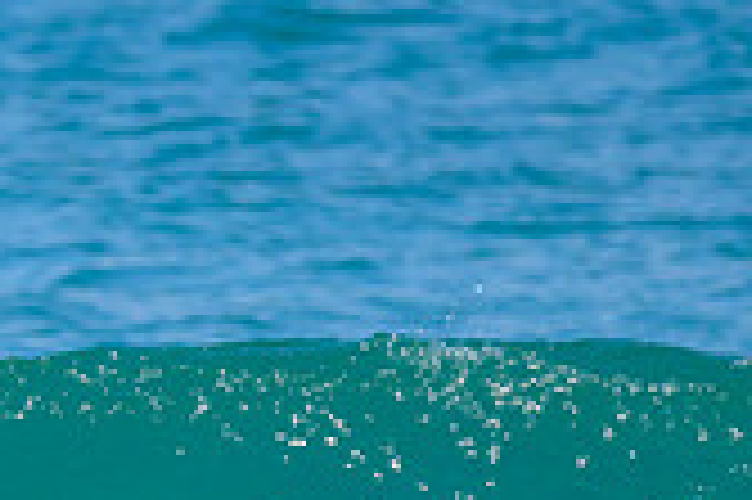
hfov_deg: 0.5
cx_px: 6
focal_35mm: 3818
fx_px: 79674
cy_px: 710
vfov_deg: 0.4
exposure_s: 1/2000
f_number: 6.3
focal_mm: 800
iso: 500
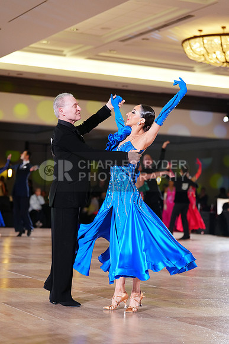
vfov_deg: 24.5
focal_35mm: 83
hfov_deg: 16.5
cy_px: 172
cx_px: 114
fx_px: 791
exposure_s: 1/400
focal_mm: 83
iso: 2500
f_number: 2.8
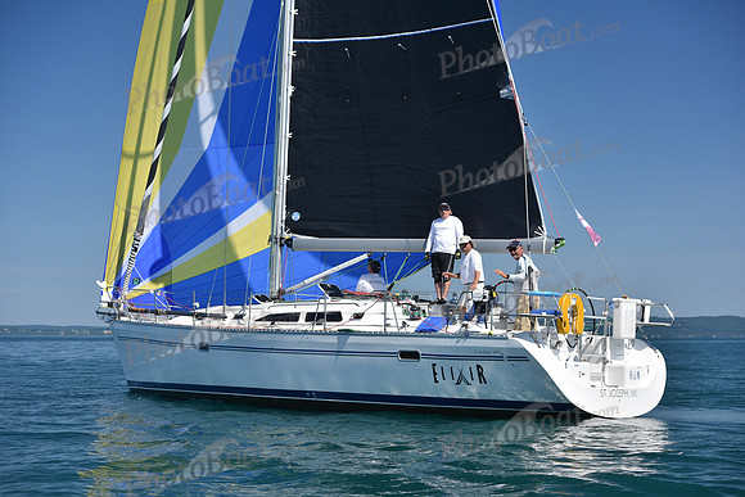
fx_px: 1449
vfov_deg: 19.5
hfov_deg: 28.8
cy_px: 248
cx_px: 372
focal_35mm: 70
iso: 250
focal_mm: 70
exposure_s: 1/800
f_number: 5
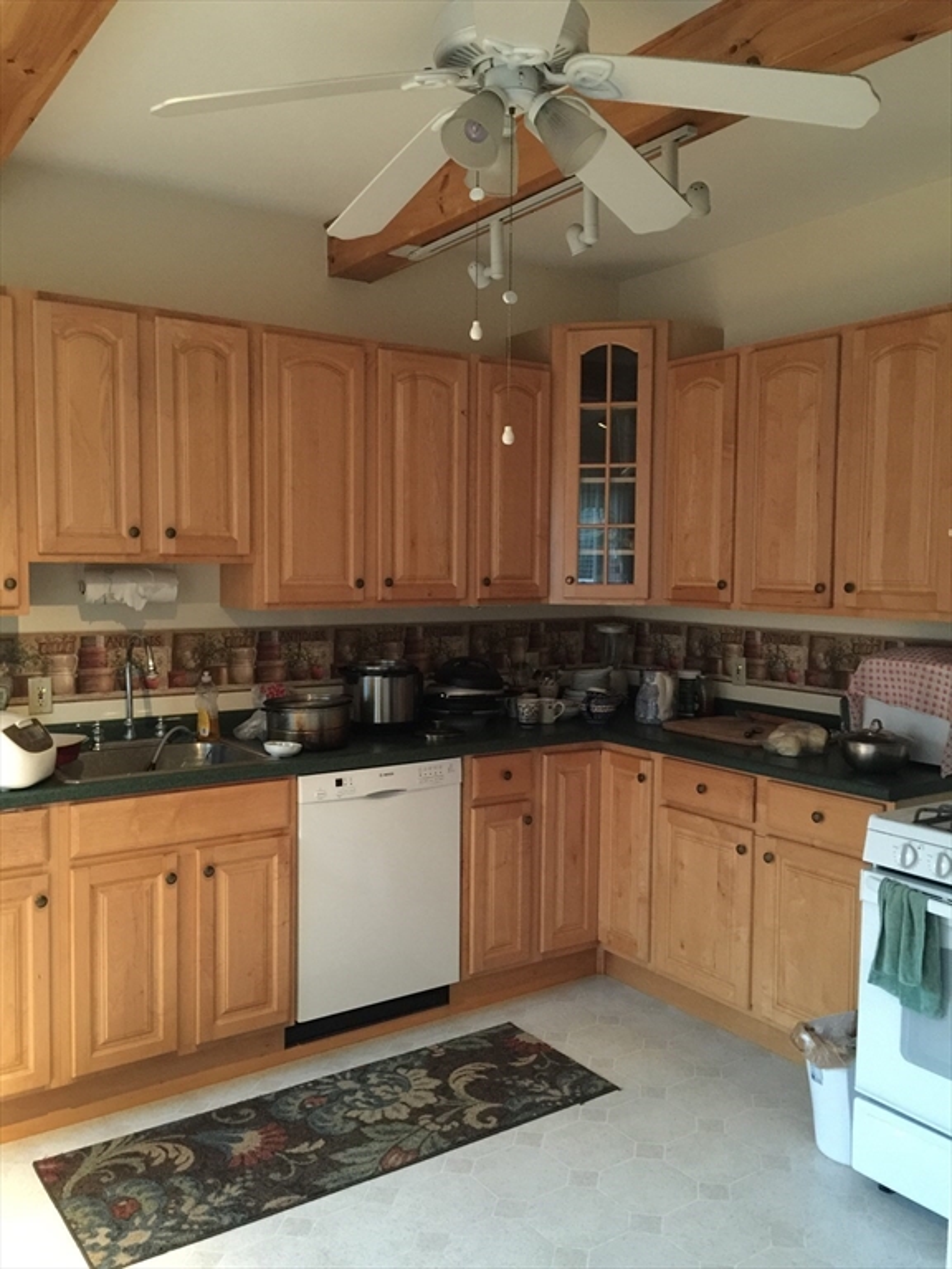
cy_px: 634
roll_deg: +0.1
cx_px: 476
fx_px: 1063
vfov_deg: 61.7
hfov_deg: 48.2
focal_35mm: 29
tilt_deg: -2.8
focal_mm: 4.15
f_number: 2.2
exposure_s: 1/4
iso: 125
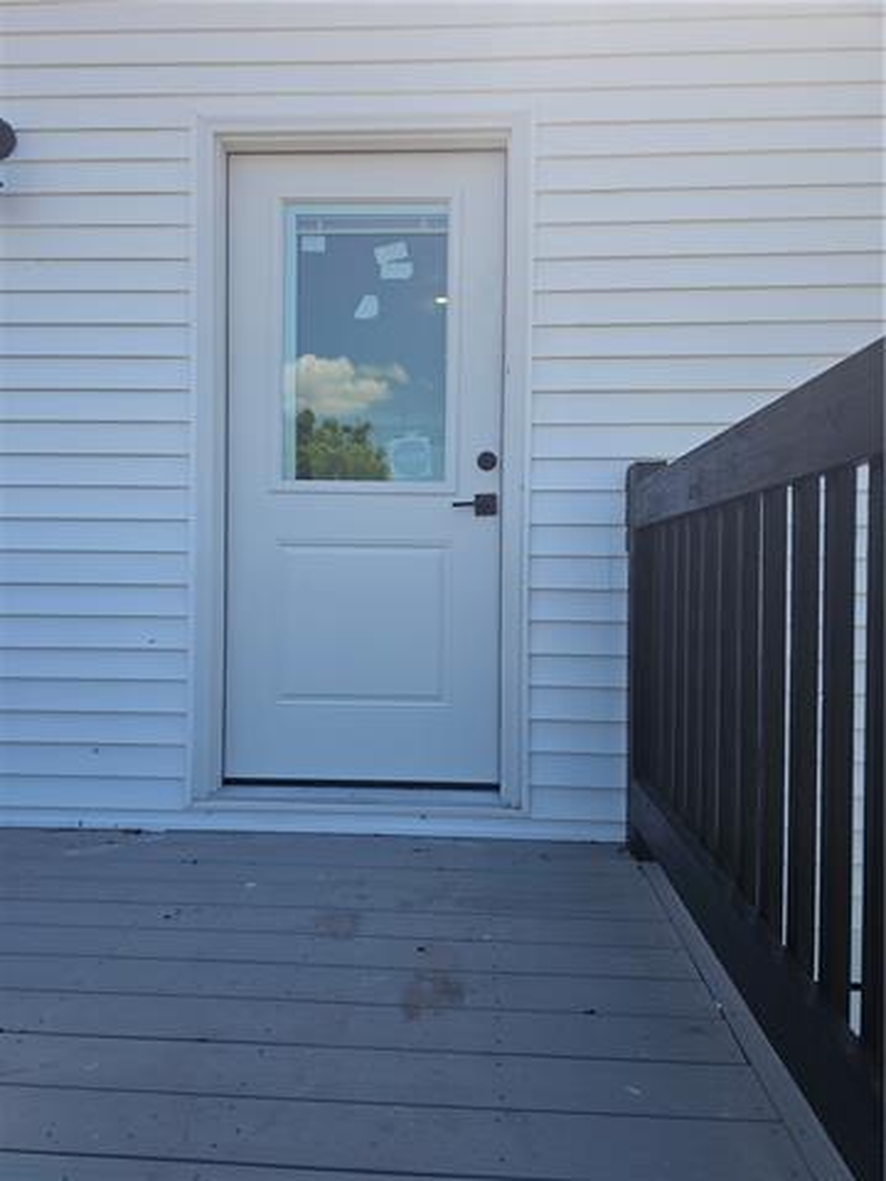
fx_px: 785
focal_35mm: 23
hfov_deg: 58.9
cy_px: 590
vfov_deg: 73.9
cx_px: 443
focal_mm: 6.3
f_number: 1.7
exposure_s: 1/435
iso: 10
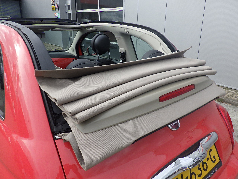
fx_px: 193
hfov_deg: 63.4
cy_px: 90
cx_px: 119
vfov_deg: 49.7
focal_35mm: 28
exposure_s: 1/320
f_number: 4.2
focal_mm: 5
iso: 125
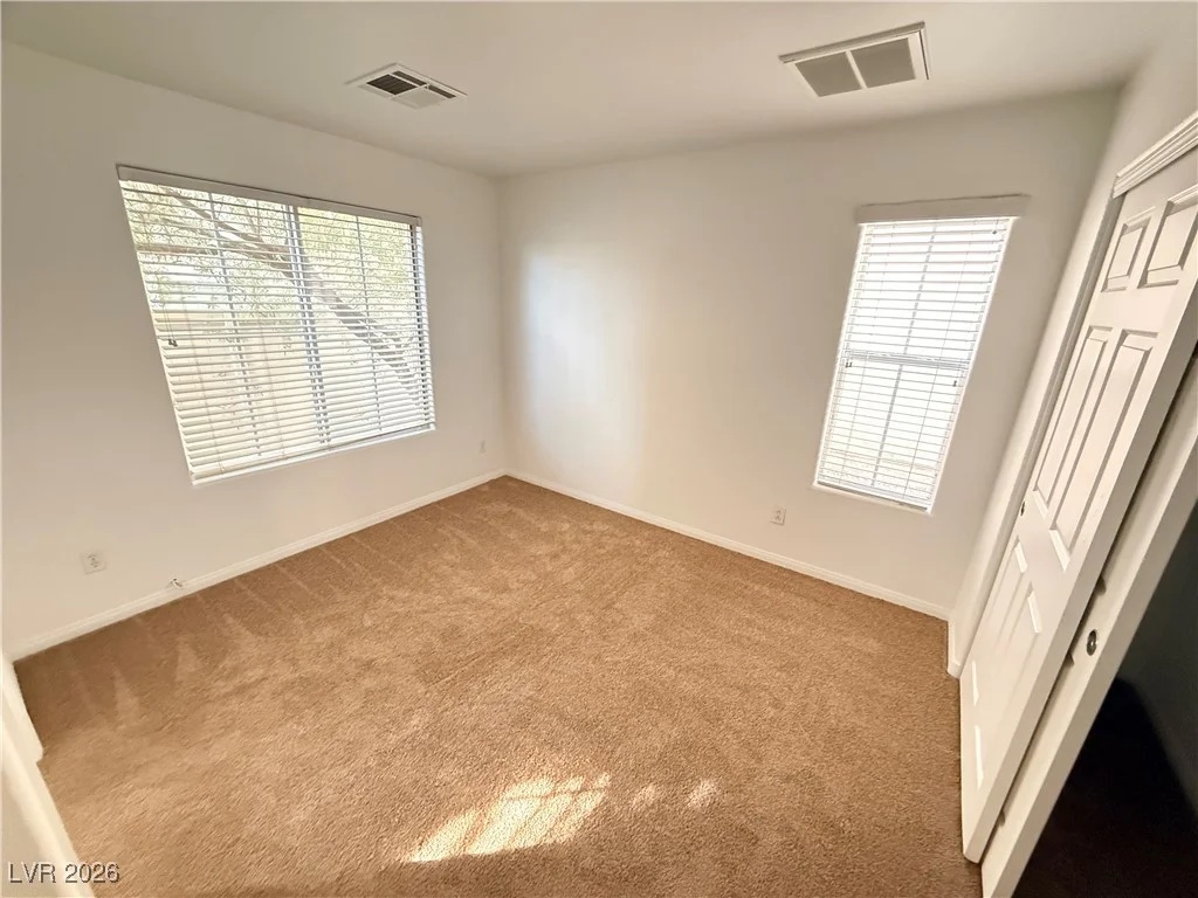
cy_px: 449
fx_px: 485
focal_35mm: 14
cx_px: 599
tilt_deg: -17.7
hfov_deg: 102.1
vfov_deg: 85.7
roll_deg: -1.7
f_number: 2.2
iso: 1000
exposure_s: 1/40
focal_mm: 2.22
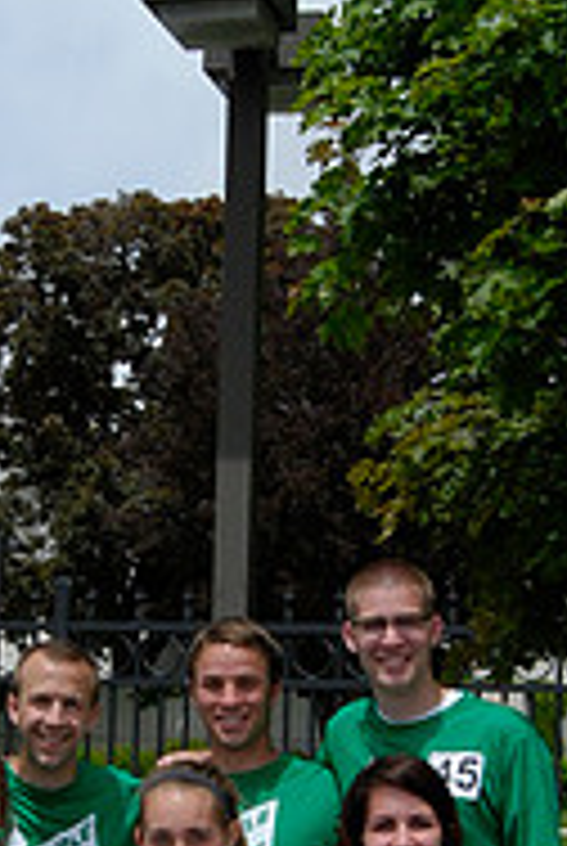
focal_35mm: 102
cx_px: 112
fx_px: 2401
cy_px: 639
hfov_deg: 13.4
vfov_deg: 19.8
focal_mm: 22
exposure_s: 1/800
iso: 400
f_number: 10
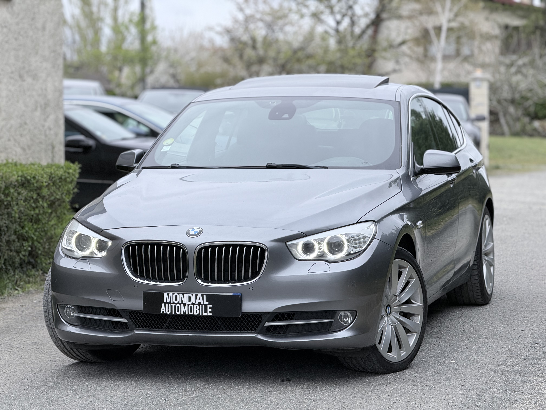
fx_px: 1893
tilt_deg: -1.1
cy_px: 205
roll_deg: +0.7
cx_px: 273
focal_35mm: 120
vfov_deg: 12.3
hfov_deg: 16.4
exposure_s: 1/477
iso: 50
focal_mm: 15.66
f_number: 2.8
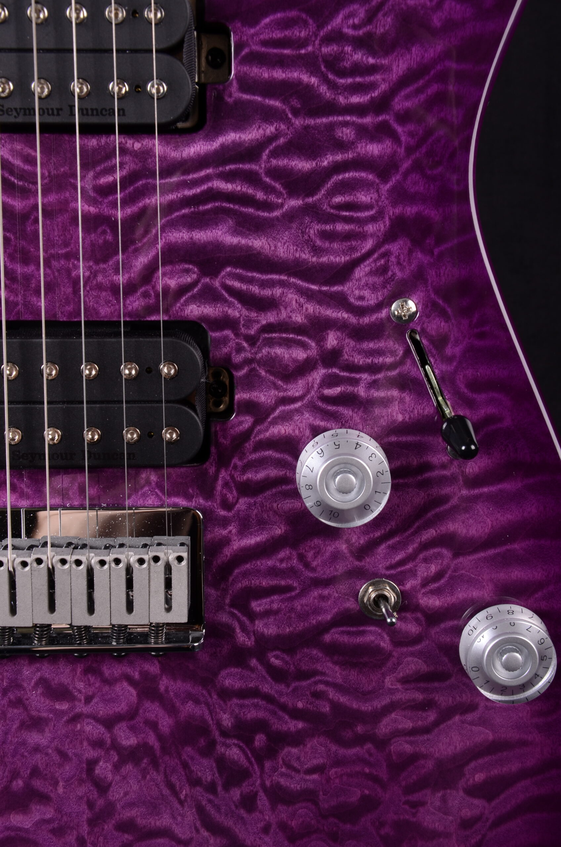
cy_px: 424
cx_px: 280
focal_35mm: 52
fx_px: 1232
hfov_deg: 25.6
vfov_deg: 37.9
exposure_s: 1/200
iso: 200
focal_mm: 35
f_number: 13
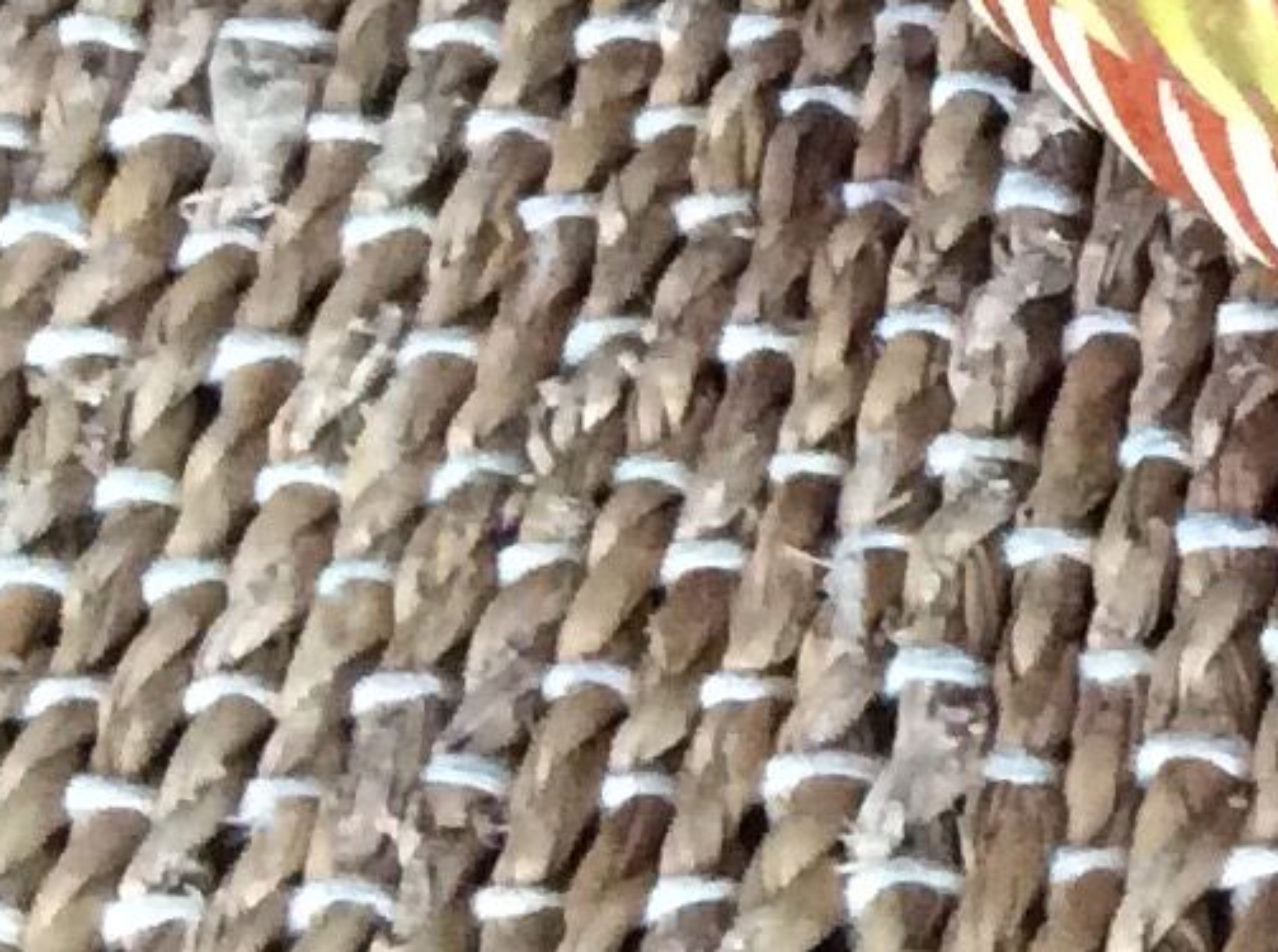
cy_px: -447
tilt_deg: -40.4
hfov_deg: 10.9
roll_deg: +2.2
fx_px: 6079
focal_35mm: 165
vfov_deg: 8.8
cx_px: 2592
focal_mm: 3.3
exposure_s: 1/17
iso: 320
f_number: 2.4
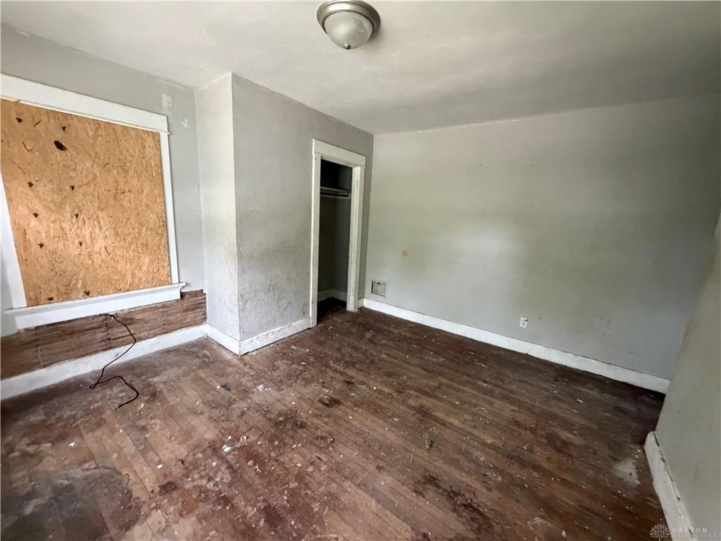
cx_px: 360
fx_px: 292
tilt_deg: -9.9
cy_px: 270
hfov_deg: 102.1
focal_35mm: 14
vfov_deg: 85.7
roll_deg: -4.7
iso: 640
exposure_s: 1/60
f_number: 2.2
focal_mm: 2.22
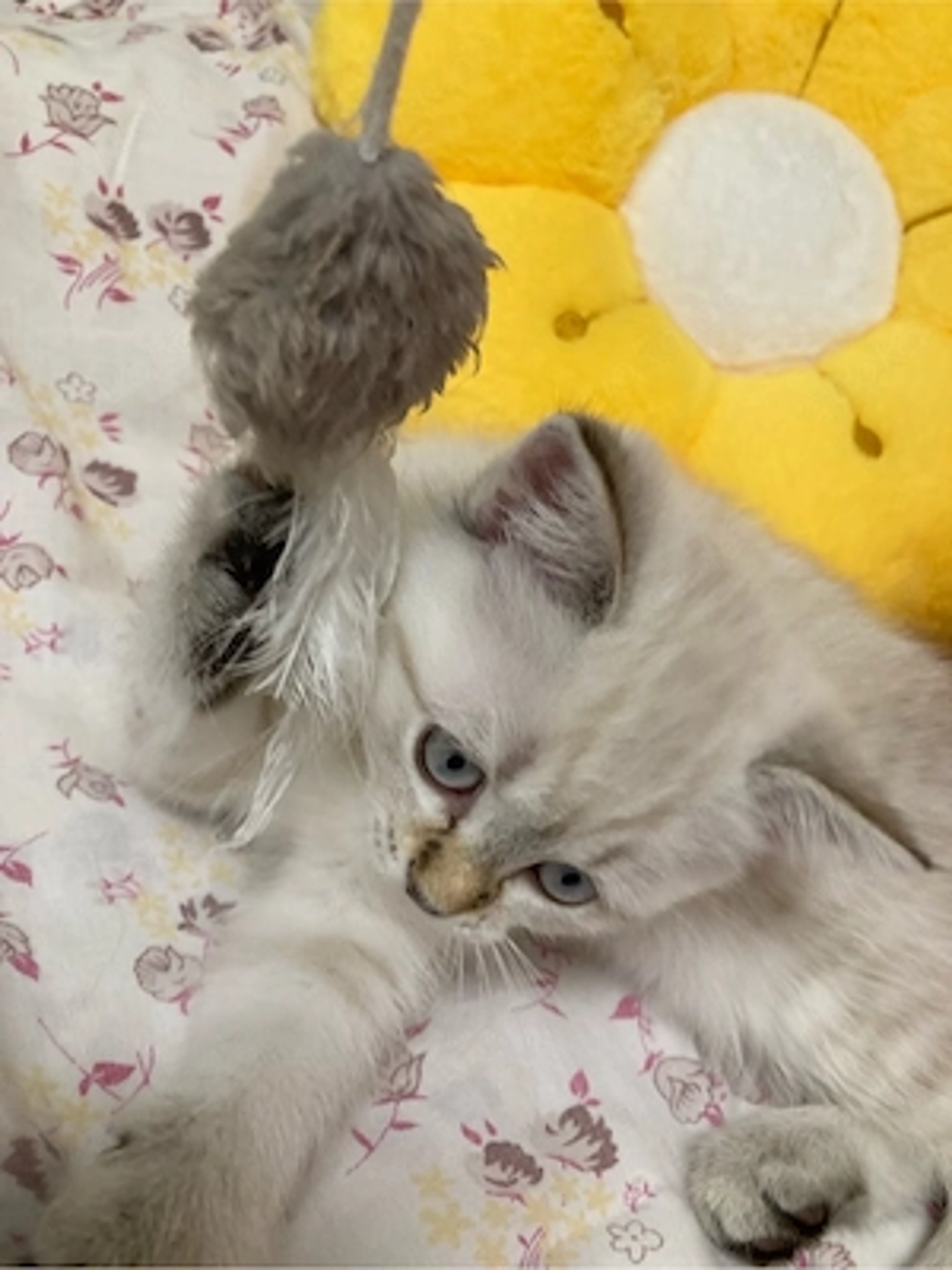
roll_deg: -18.0
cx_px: 476
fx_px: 1027
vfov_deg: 63.4
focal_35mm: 28
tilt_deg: -38.9
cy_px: 635
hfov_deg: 49.7
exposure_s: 1/50
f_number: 1.8
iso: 80
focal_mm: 3.99
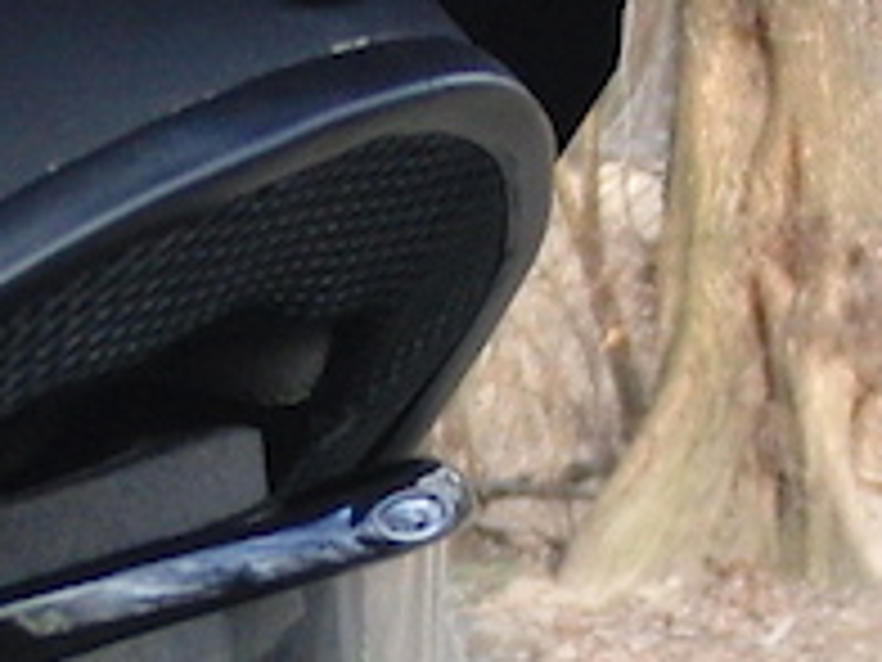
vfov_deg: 7.6
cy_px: 811
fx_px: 4918
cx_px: -50
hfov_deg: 10.1
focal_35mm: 193
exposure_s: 1/80
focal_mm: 6.42
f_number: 3.6
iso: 200
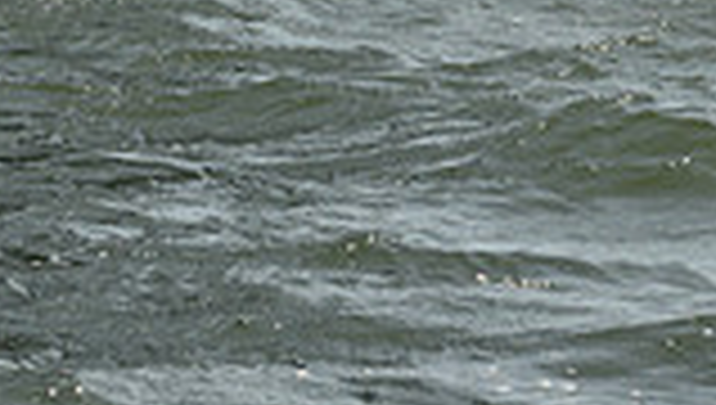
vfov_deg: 4.4
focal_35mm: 267
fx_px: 5077
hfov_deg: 8.0
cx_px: -128
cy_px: -846
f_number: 9
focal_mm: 70
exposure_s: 1/800
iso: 250
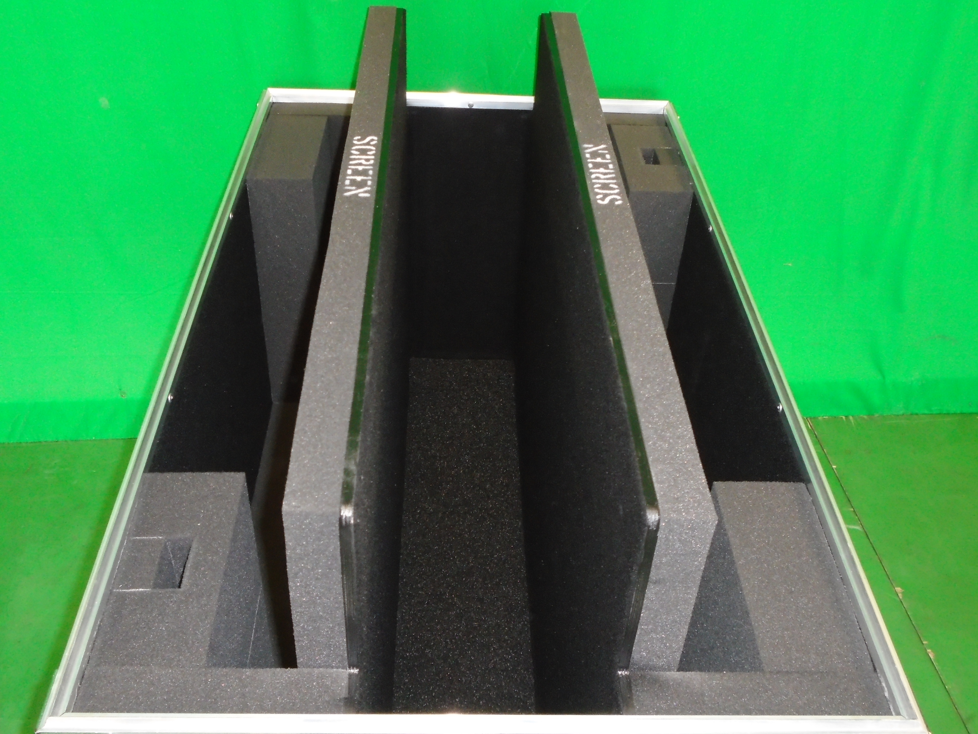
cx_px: 489
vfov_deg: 39.7
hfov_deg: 51.4
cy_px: 367
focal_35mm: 36
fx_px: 1017
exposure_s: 1/40
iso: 400
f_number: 3.8
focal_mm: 6.4
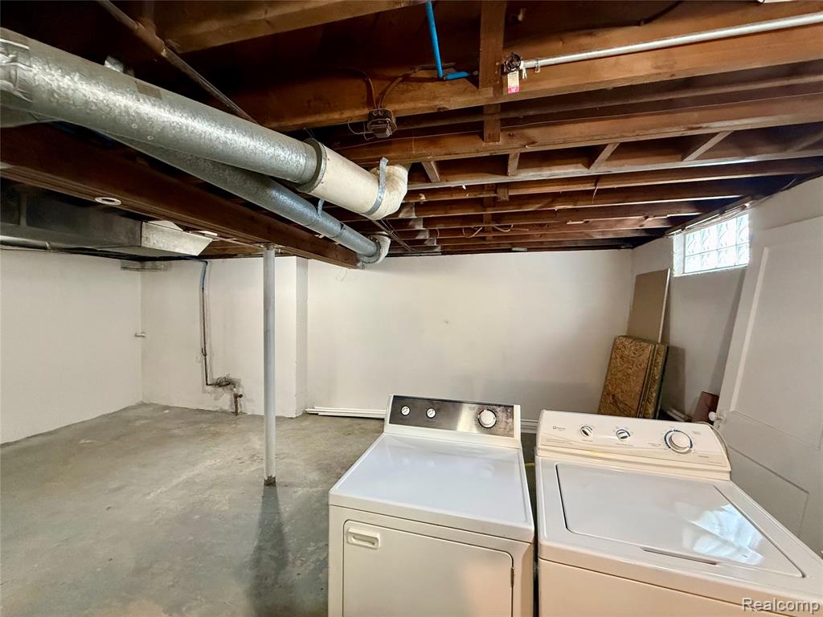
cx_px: 412
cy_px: 308
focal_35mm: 14
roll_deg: +0.3
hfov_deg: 102.1
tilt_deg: -0.2
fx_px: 333
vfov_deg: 85.7
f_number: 2.2
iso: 640
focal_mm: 2.22
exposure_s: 1/60
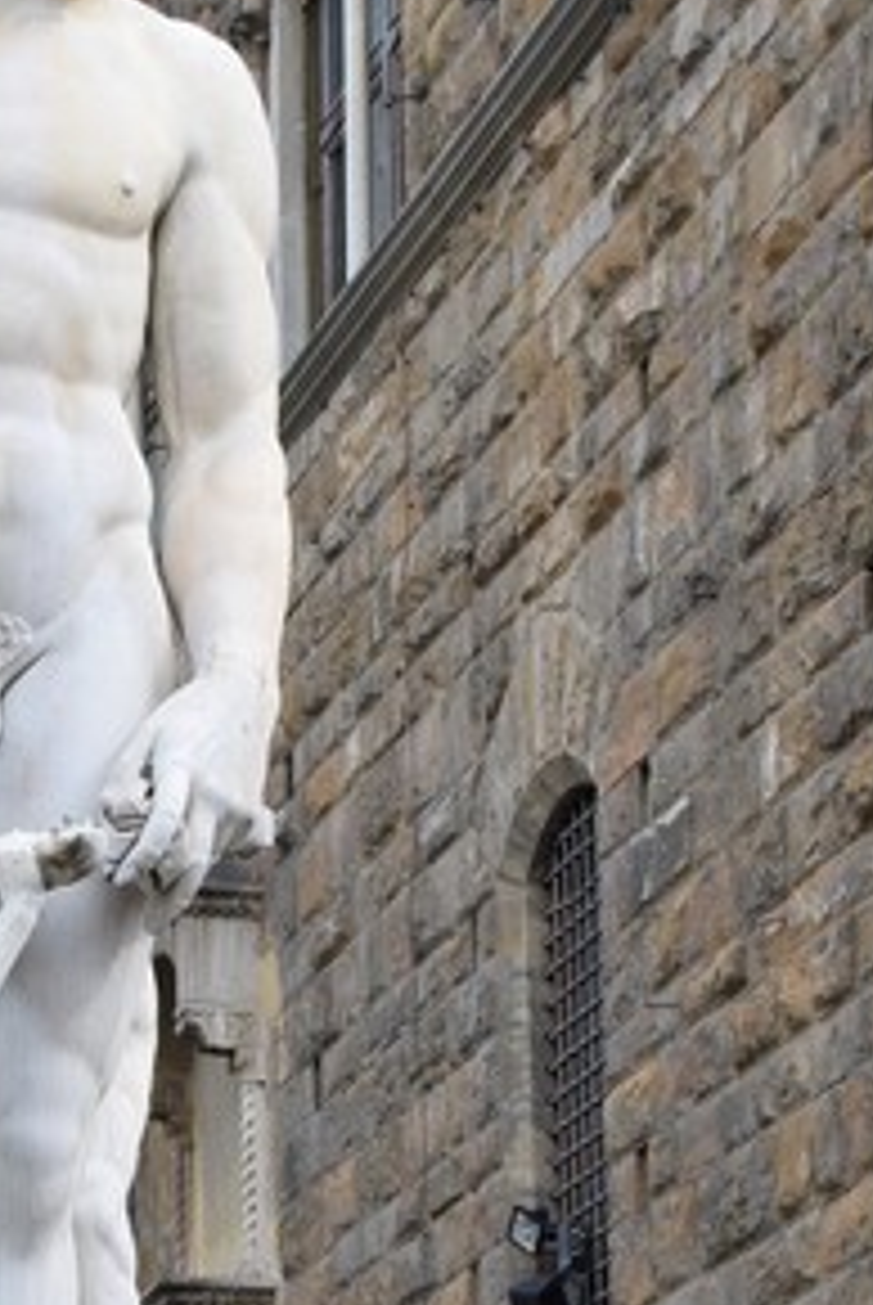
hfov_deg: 8.7
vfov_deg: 13.0
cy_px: 1080
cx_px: -101
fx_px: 5697
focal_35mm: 157
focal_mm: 38
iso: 320
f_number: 8
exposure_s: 1/250
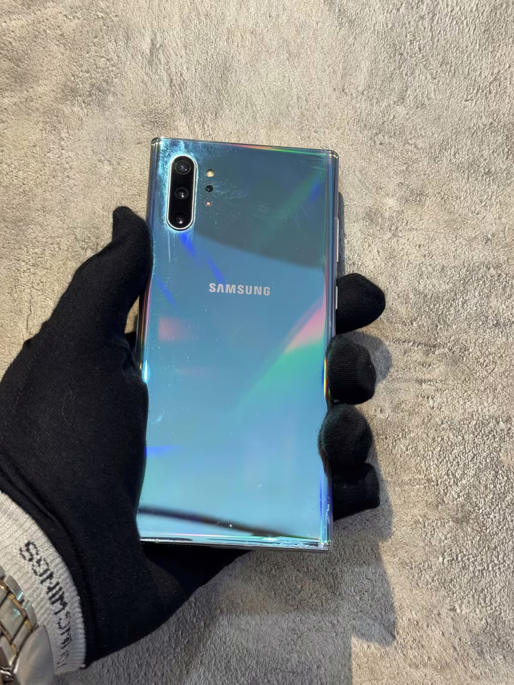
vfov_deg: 39.7
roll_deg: -11.2
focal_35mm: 48
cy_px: 342
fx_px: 950
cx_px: 257
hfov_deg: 30.3
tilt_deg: +3.8
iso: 100
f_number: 1.78
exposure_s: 1/50
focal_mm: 6.76
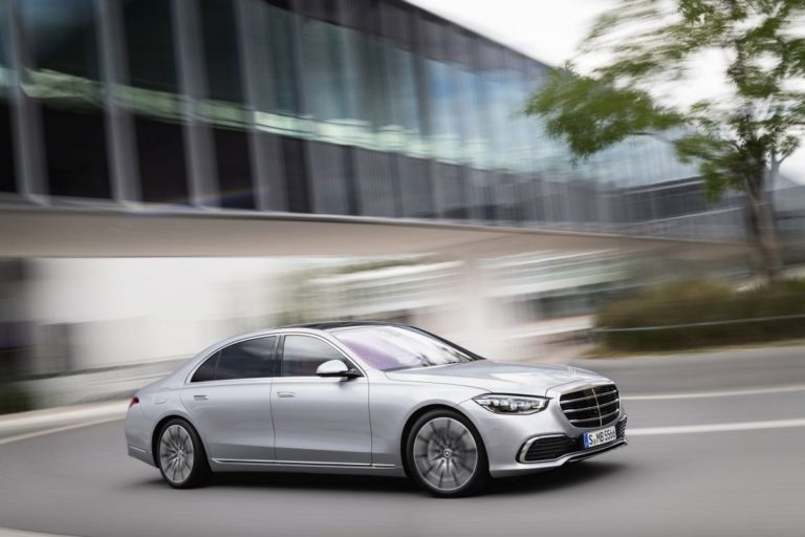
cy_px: 268
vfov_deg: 30.5
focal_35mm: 44
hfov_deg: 44.5
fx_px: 984
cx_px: 402
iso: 31
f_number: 16
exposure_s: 6
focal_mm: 44
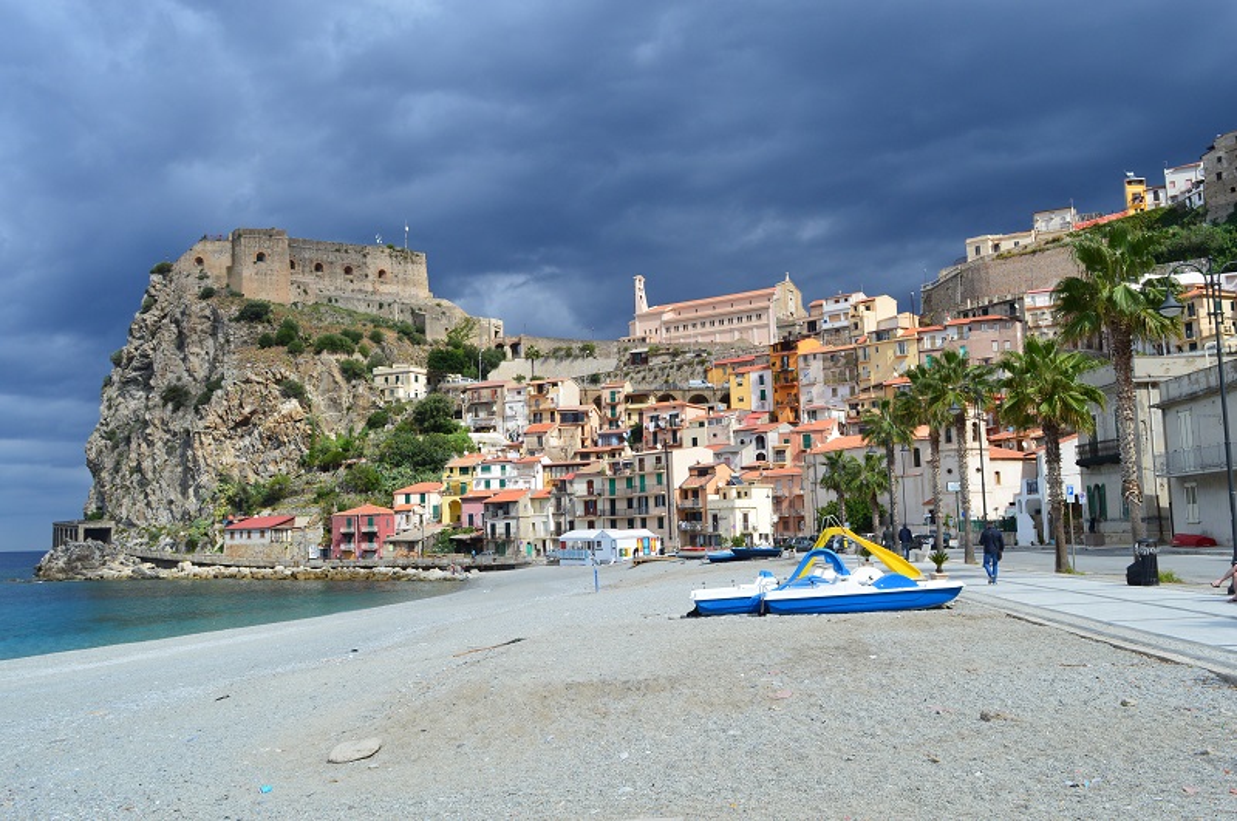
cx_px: 618
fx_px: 1132
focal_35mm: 33
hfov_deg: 57.3
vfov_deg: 39.9
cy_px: 410
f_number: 11
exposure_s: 1/500
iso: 320
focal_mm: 22
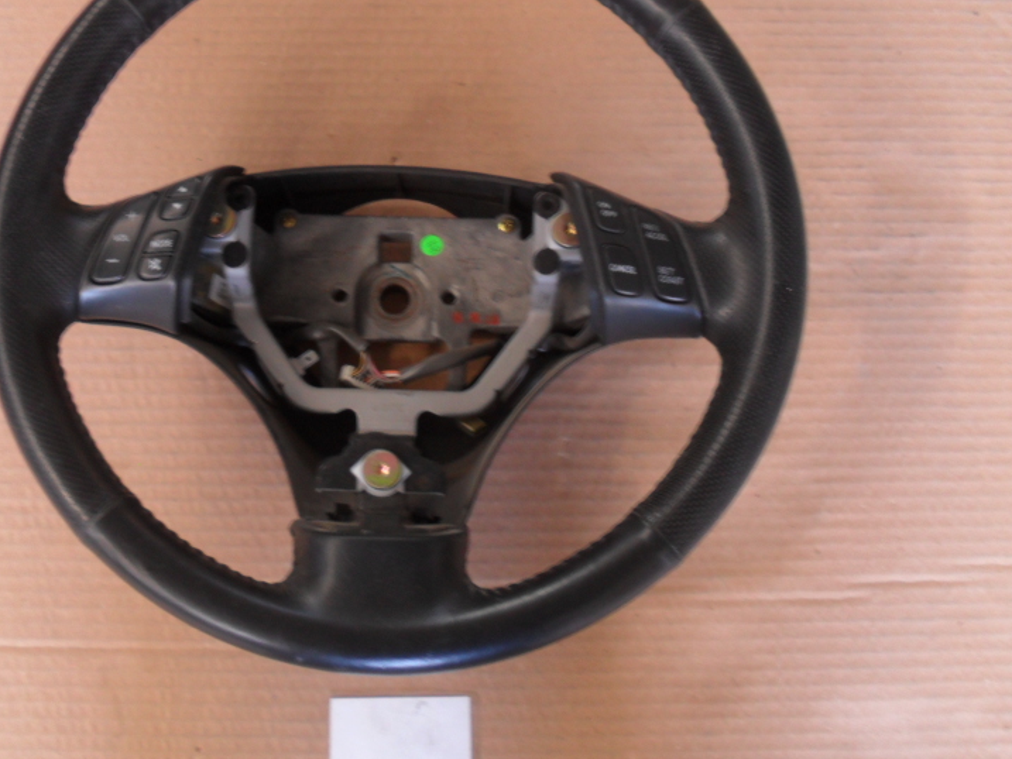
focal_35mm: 50
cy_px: 360
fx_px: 1462
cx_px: 412
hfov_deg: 38.1
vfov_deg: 29.1
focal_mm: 6.3
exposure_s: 1/8
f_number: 3
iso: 80
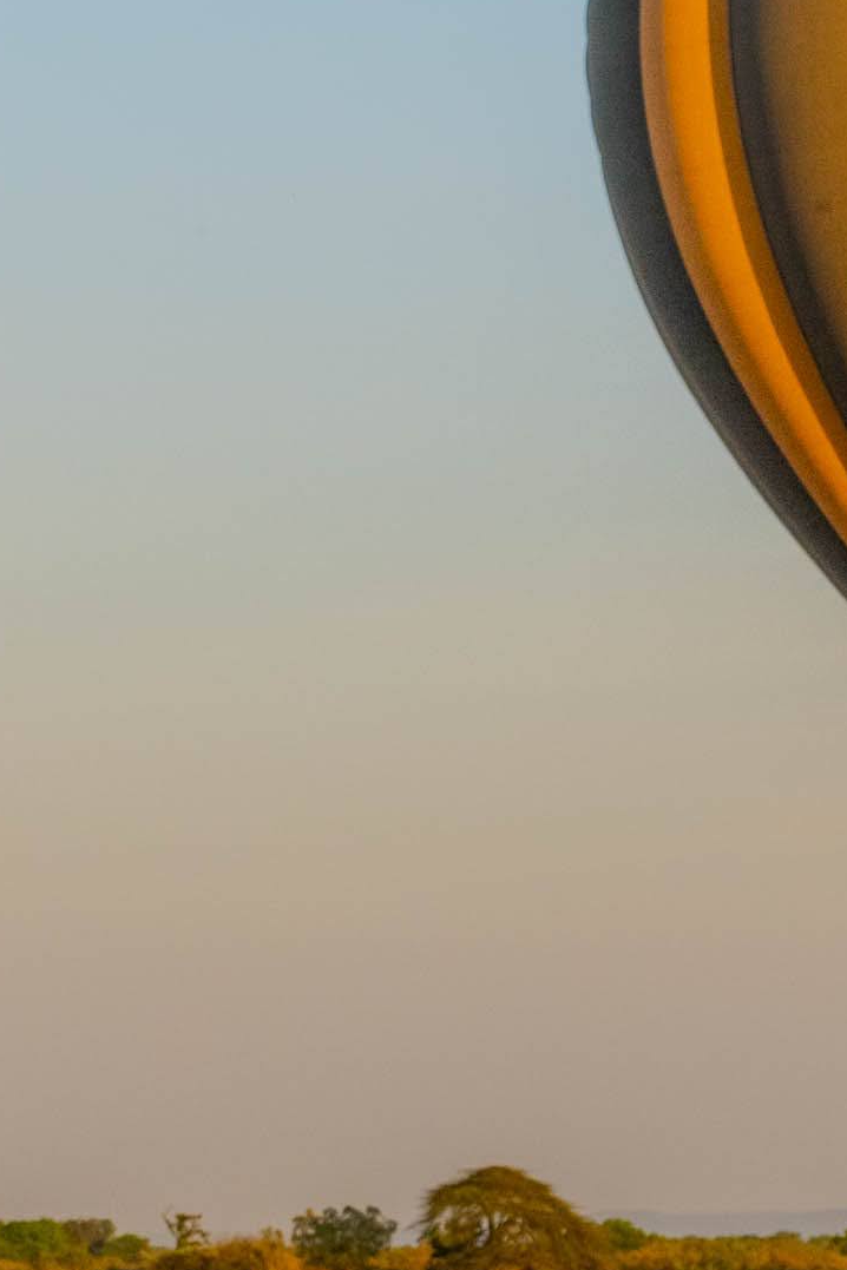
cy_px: 817
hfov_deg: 5.7
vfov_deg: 8.5
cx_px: 1138
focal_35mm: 241
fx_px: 8505
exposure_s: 1/1600
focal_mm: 53
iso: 800
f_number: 5
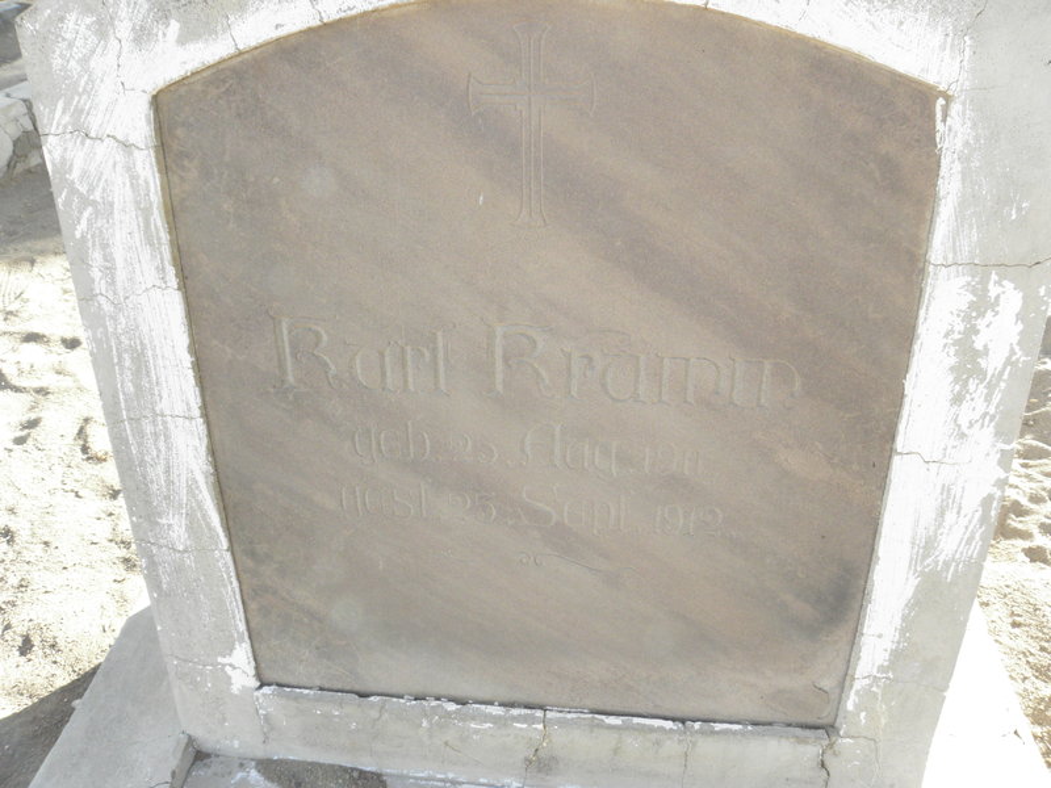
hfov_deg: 67.3
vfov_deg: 53.1
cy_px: 394
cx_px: 526
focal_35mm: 26
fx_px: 789
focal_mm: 4.6
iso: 200
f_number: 6.3
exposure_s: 1/100
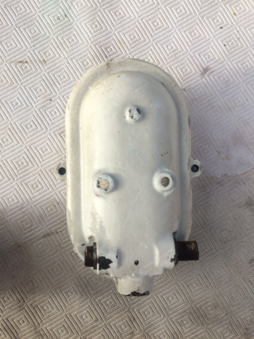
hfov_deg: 48.2
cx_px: 127
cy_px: 170
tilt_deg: -88.3
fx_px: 284
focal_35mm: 29
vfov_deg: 61.7
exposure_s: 1/789
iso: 32
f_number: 2.2
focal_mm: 4.15
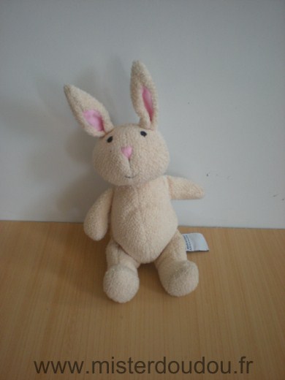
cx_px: 142
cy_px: 190
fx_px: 417
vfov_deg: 49.0
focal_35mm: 38
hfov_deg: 37.7
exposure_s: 1/61.6
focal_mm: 6.3
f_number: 3.1
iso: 179
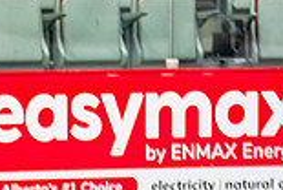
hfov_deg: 3.3
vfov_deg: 2.2
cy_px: 391
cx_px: -289
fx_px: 4907
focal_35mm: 623
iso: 400
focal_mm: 105
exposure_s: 1/640
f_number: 2.8
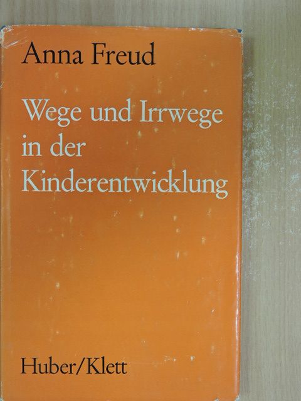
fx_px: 696
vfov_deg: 32.2
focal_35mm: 60
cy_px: 200
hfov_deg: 24.4
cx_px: 150
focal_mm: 10.7
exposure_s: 1/15
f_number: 4.2
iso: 400
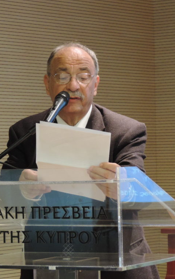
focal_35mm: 171
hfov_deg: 7.7
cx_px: 84
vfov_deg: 12.2
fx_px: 1305
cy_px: 139
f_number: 4.2
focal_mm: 21.4
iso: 800
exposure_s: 1/15
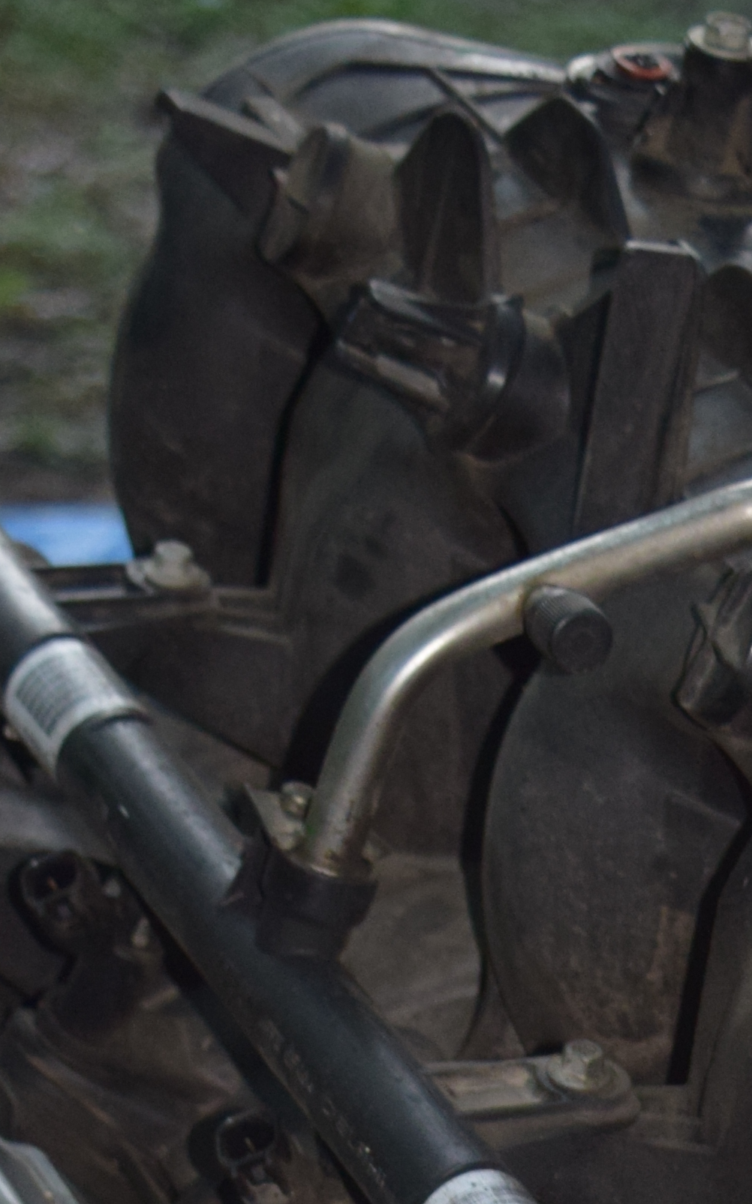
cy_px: 1666
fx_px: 6003
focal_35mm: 183
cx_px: 814
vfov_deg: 11.1
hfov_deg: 7.1
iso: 800
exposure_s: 1/60
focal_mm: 32
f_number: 4.5
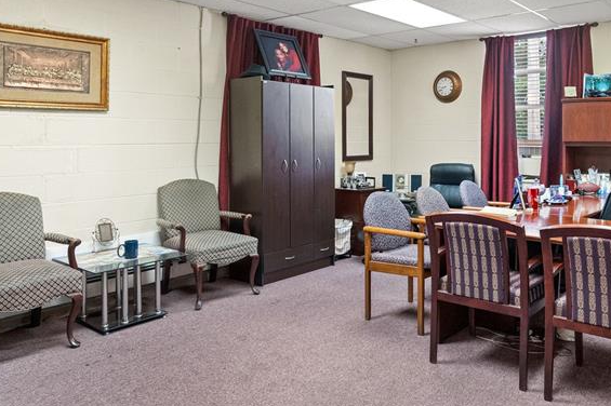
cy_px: 157
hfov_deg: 63.0
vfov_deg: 44.6
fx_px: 492
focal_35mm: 29
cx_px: 372
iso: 6400
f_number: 4
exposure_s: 1/80
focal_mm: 16
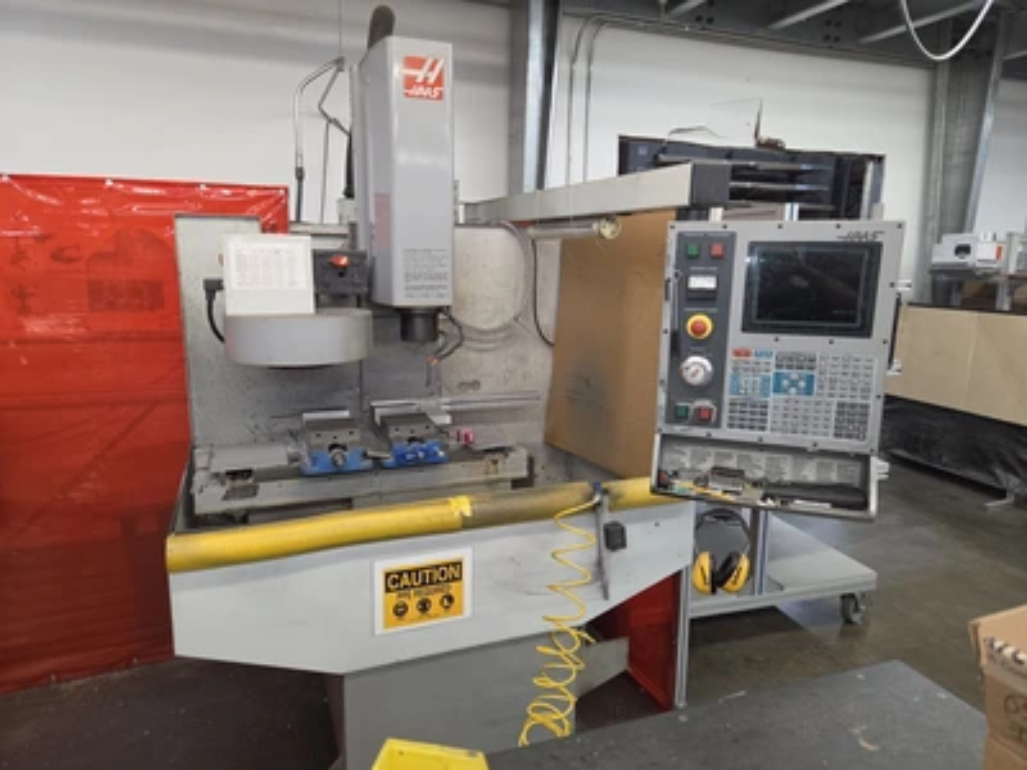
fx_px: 682
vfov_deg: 58.9
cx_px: 514
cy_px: 385
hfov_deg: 73.9
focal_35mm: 23
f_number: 1.8
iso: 160
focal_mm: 5.4
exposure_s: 1/63
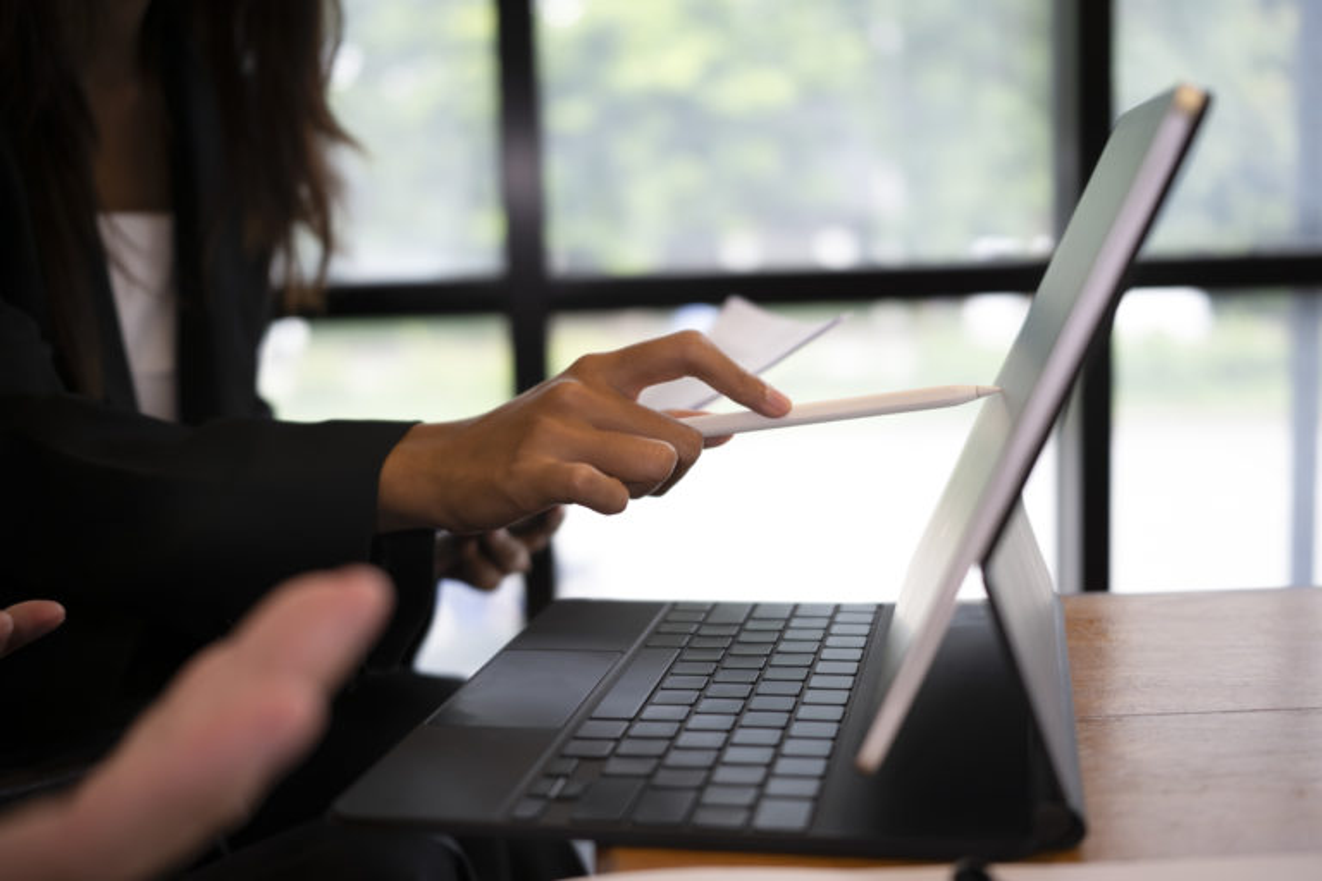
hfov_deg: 43.6
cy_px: 440
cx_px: 661
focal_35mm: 45
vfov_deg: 29.9
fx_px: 1652
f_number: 2.8
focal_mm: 45
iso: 500
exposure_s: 1/320
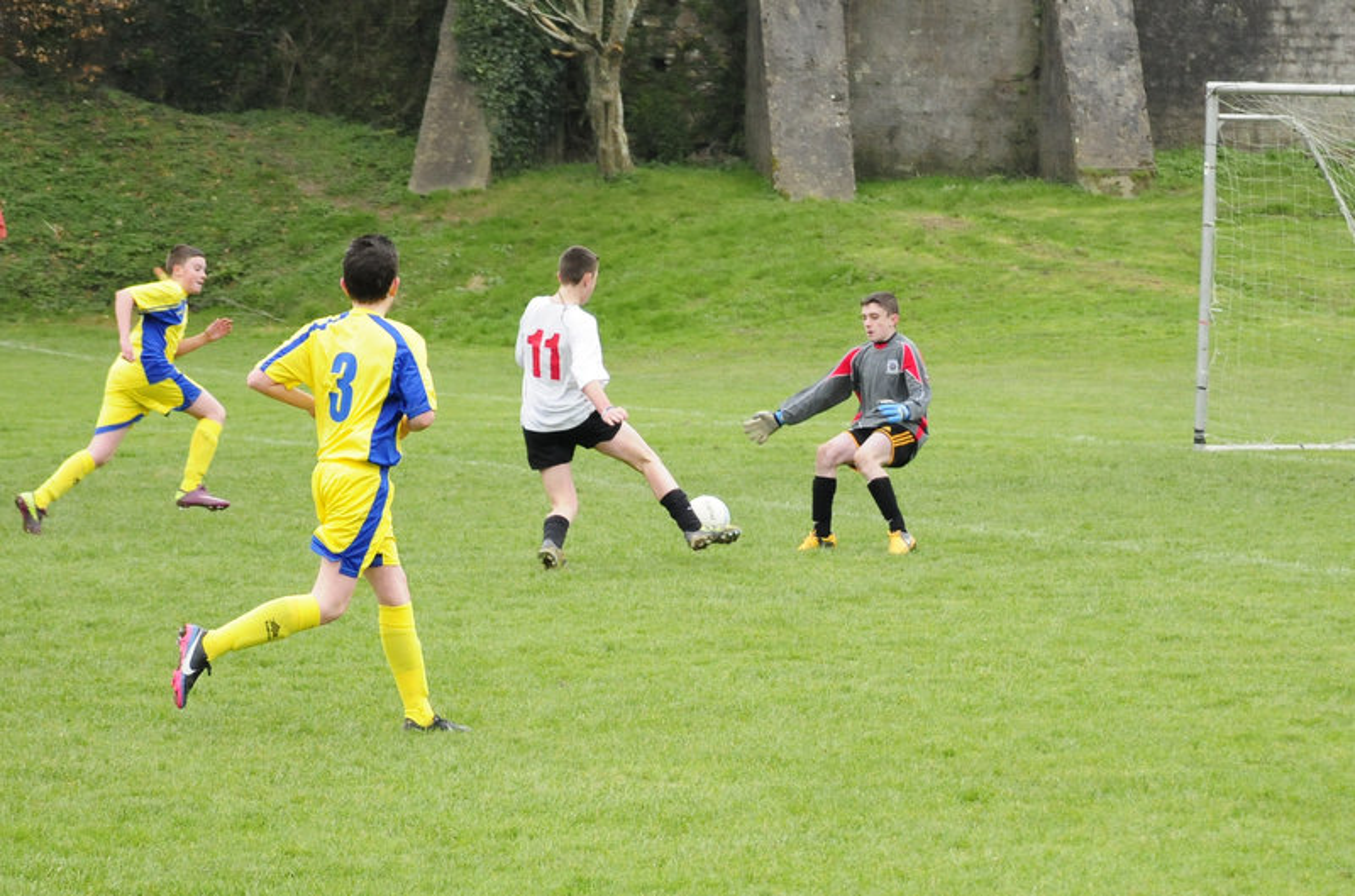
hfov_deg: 24.7
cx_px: 678
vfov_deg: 16.5
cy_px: 448
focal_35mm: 82
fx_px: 3097
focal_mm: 55
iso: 1250
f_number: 4
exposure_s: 1/1000
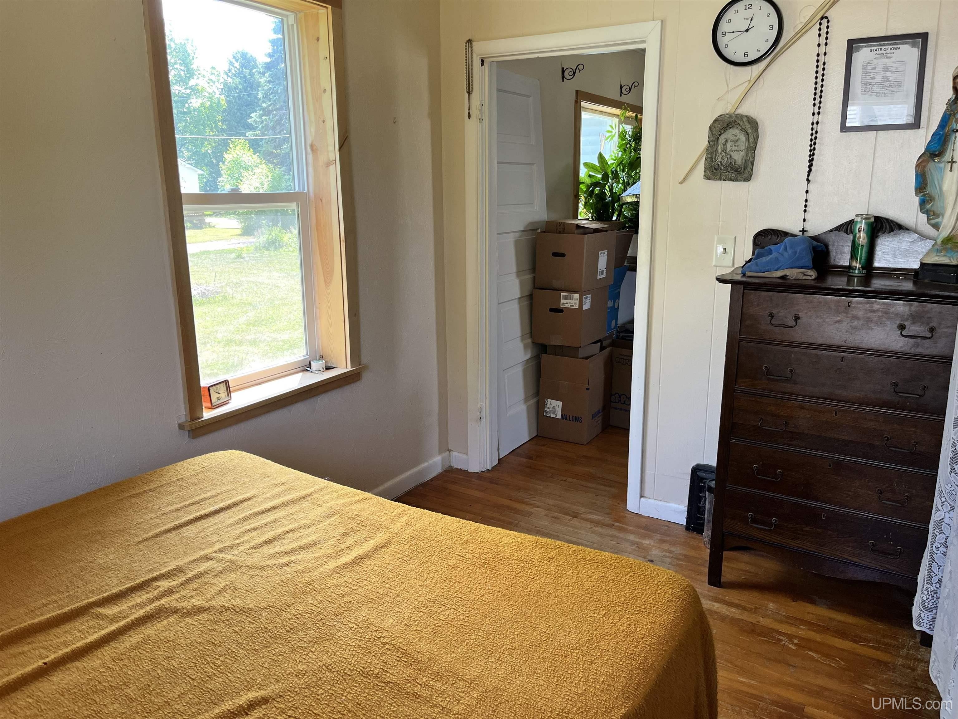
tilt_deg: -12.8
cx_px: 479
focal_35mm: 26
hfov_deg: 67.3
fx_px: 720
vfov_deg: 53.1
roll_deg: +0.8
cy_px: 360
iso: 80
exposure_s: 1/121
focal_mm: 5.1
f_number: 1.6
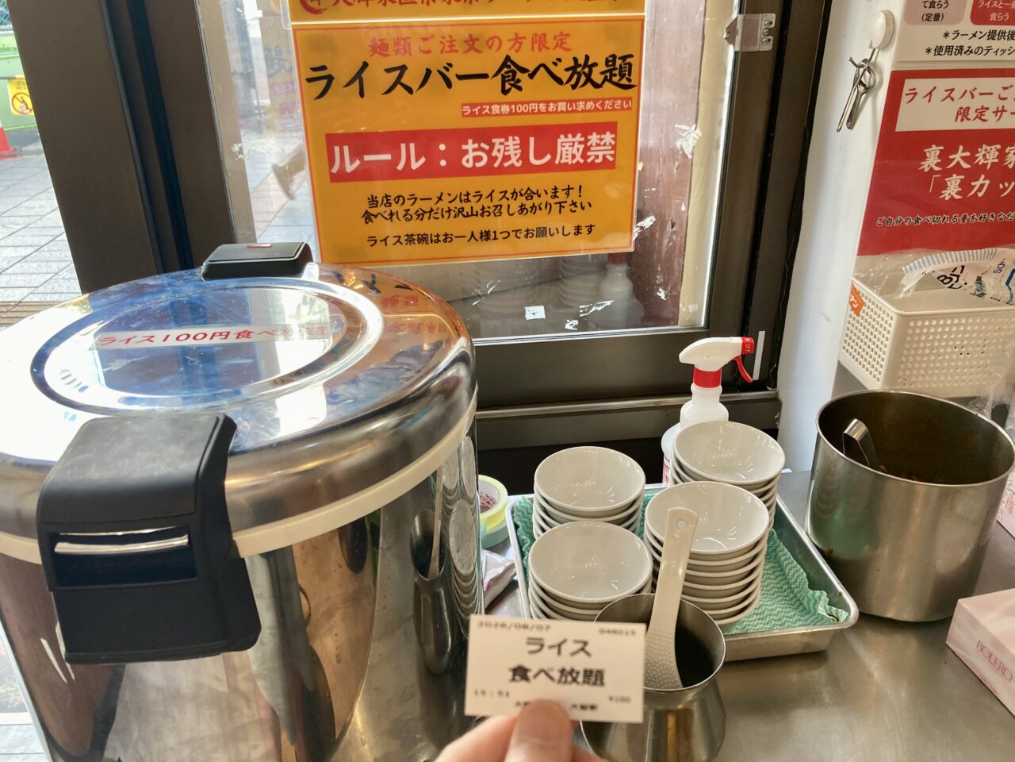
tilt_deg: -24.8
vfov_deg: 49.7
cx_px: 508
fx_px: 821
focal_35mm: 28
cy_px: 381
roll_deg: +0.8
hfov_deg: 63.4
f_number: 1.8
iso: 80
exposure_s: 1/100
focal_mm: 3.99
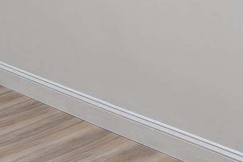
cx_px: -58
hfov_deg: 20.4
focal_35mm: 93
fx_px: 627
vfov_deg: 13.9
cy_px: -74
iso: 100
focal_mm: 6.9
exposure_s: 1/107
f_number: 1.68
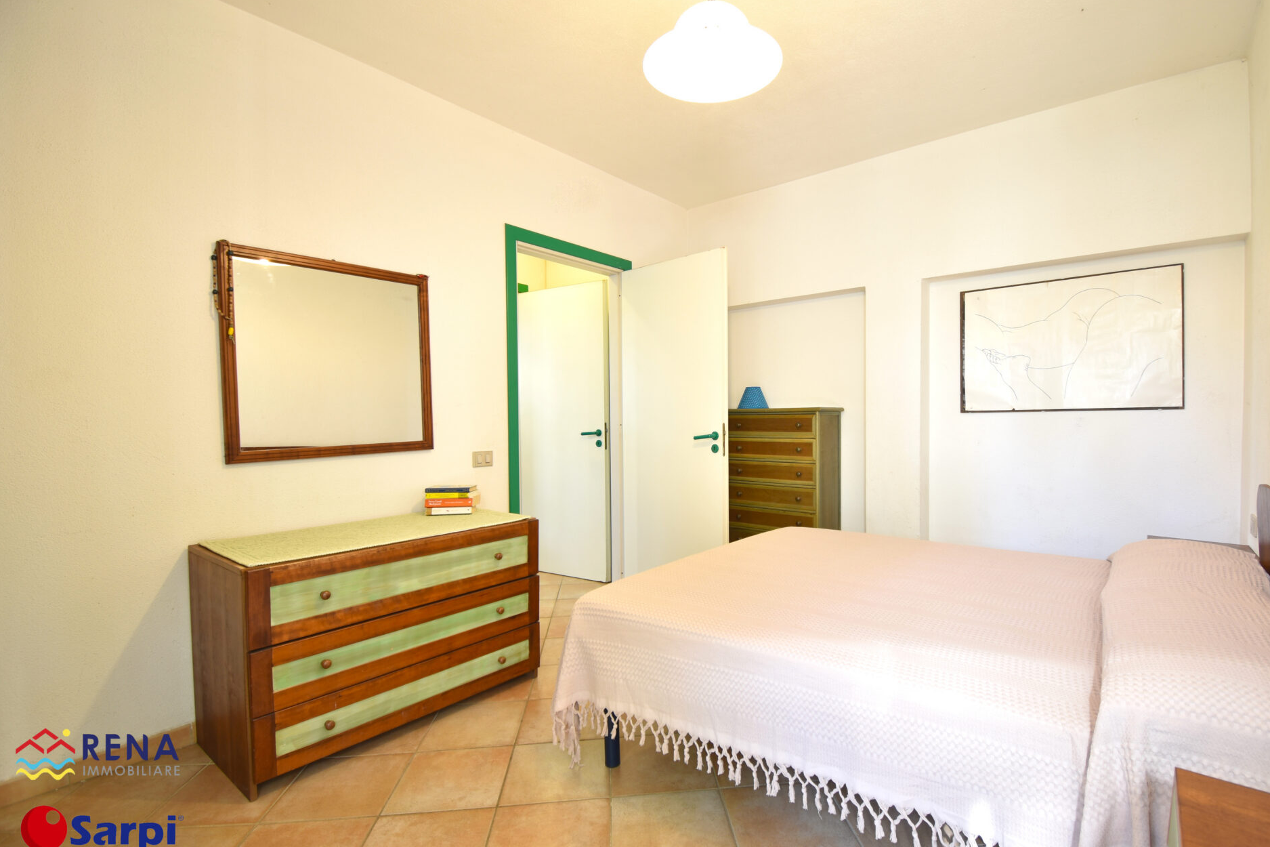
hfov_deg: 96.6
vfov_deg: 73.7
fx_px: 564
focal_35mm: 16
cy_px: 431
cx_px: 676
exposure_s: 1/2
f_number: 4.5
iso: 100
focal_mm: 10
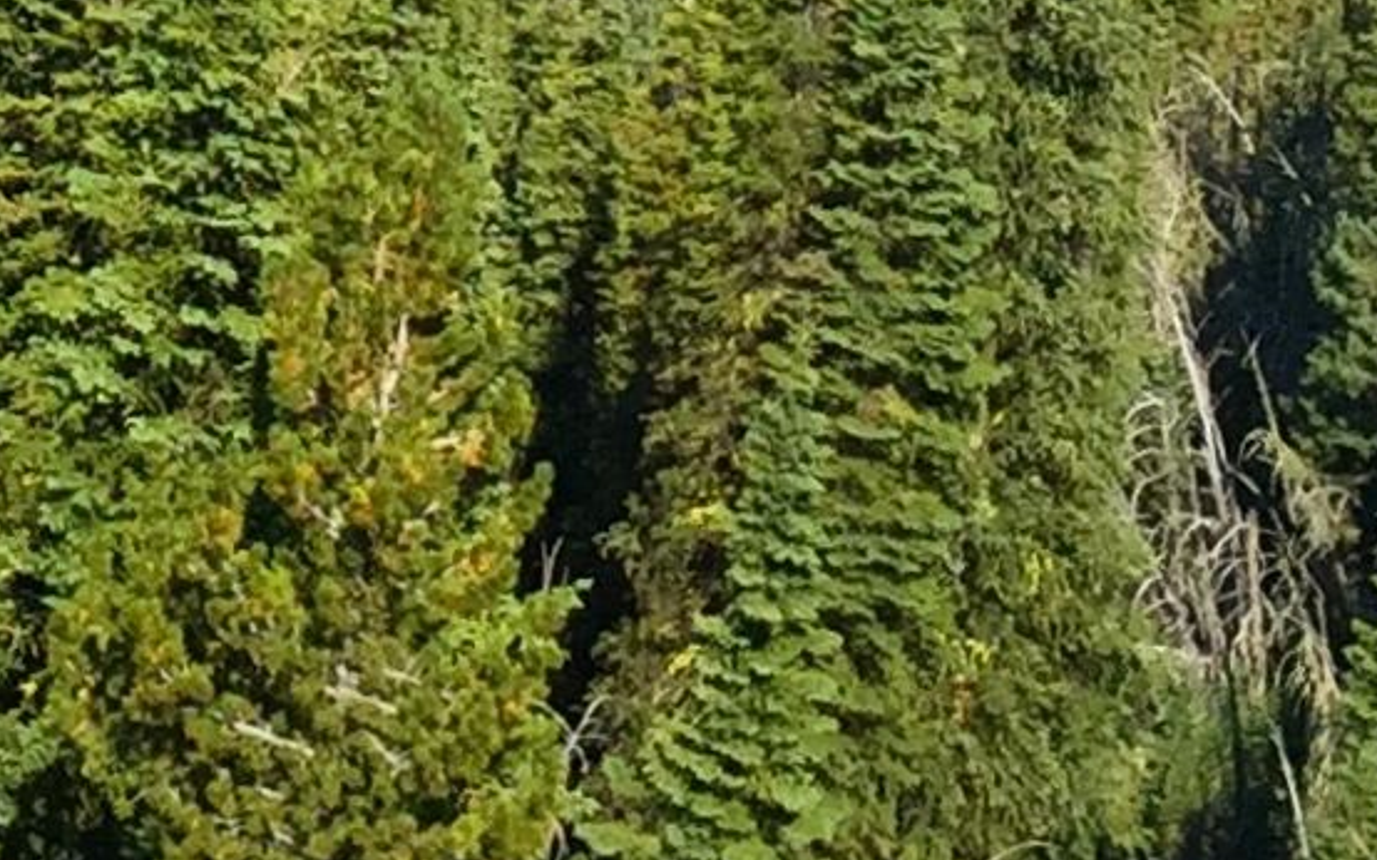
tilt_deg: -14.1
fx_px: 6604
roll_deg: -5.8
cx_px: -536
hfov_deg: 11.5
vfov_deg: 6.9
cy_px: -1524
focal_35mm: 176
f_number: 2.2
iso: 32
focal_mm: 4.15
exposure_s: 1/1582
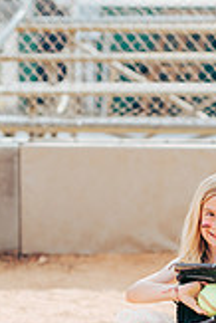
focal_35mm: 235
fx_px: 2110
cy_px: 252
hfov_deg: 5.8
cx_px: 228
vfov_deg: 8.7
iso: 160
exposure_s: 1/1250
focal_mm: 85
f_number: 2.8
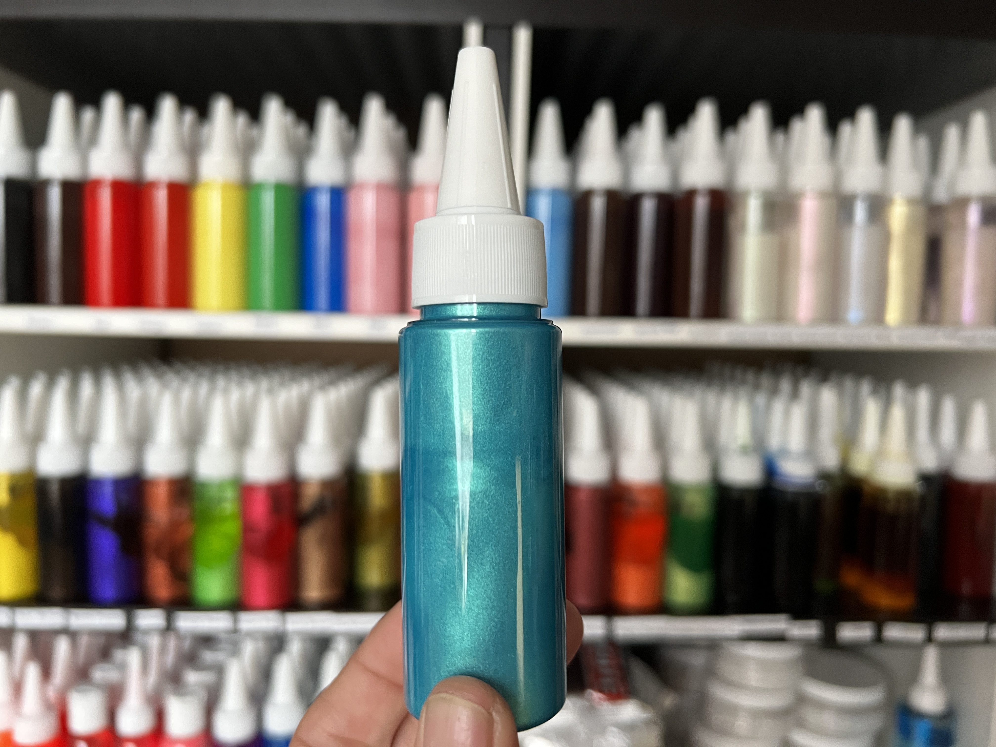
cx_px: 498
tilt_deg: -2.2
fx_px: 748
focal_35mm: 26
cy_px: 374
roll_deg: -1.8
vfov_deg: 53.1
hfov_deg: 67.3
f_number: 1.5
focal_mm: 5.7
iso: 320
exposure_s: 1/60
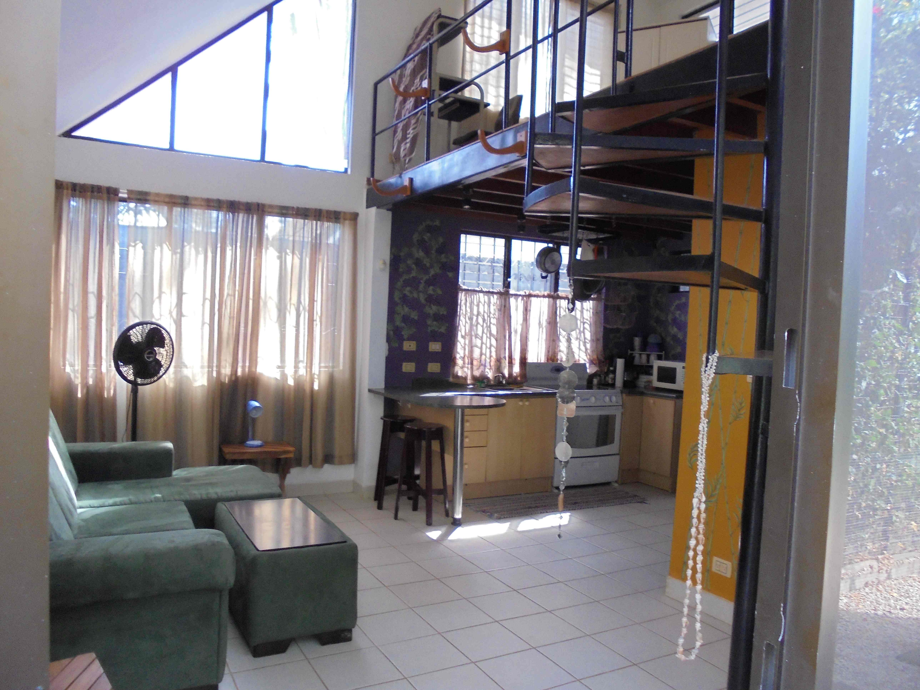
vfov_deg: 53.1
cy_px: 345
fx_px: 691
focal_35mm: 26
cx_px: 460
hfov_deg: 67.3
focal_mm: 4.6
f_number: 3.5
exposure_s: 1/60
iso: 320
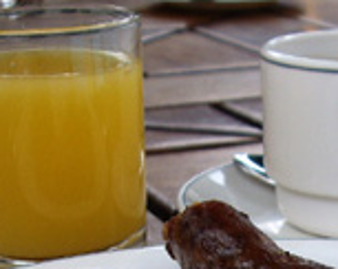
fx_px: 1239
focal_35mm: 124
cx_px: 307
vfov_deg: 11.8
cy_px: 416
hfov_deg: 15.4
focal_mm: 7.9
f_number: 2.8
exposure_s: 1/125
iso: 100
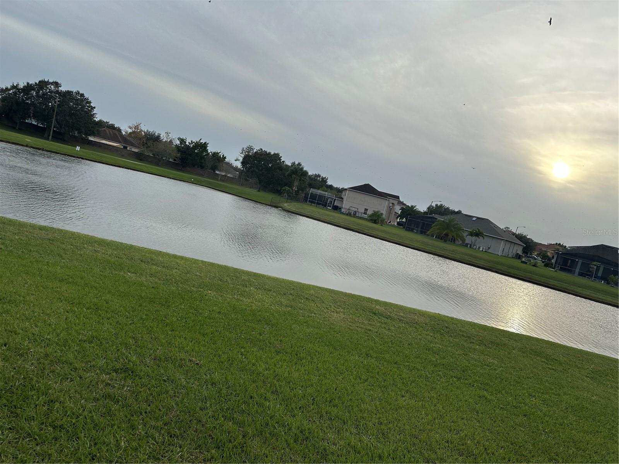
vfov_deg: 56.8
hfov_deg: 71.6
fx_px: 429
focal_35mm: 24
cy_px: 232
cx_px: 310
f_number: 1.78
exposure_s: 1/2070
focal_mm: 6.86
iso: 80
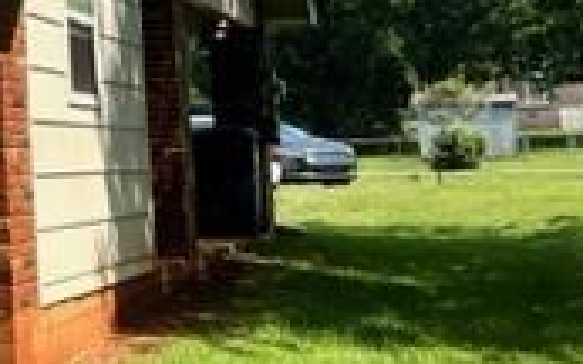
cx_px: -394
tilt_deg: +8.0
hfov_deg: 17.4
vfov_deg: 12.5
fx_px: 1620
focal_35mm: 102
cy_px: -57
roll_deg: +0.4
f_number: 1.5
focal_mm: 5.7
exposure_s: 1/2915
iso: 50
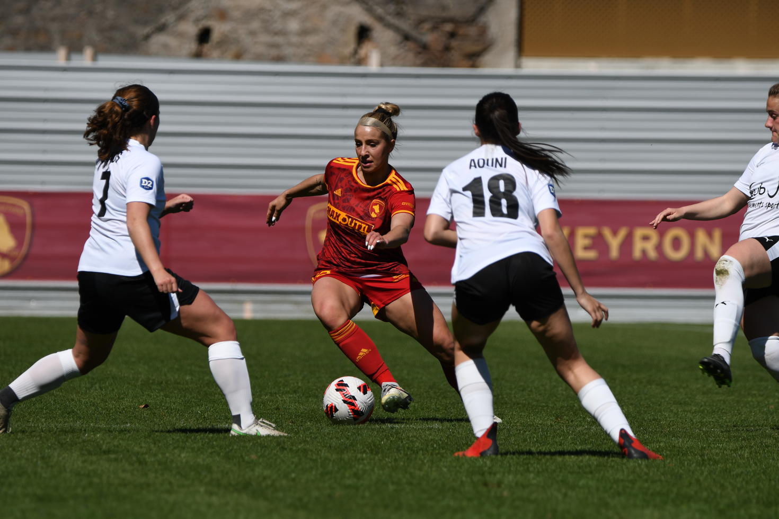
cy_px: 260
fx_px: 12658
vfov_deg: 2.4
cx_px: 390
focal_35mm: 585
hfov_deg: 3.5
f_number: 6
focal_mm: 390
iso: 110
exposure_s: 1/1250
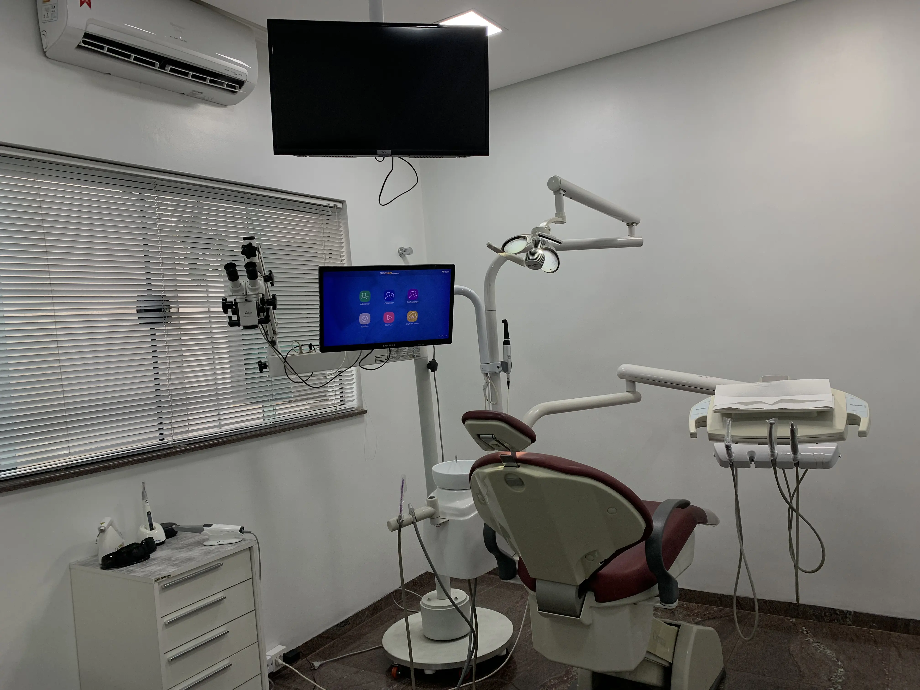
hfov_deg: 67.3
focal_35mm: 26
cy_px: 345
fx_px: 691
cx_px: 460
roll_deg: +5.3
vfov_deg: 53.1
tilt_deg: -1.3
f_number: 1.8
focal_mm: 4.25
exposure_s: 1/120
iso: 80
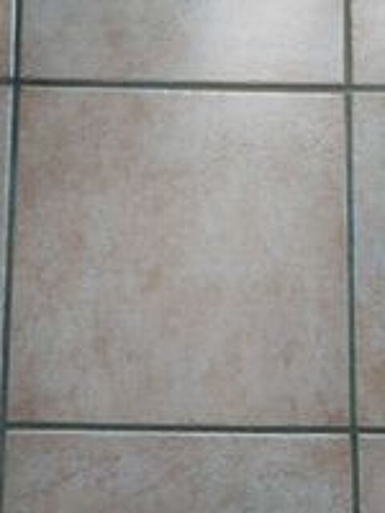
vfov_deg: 71.6
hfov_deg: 56.8
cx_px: 192
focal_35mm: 24
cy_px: 256
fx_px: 356
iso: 125
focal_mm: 4.6
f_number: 1.8
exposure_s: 1/60
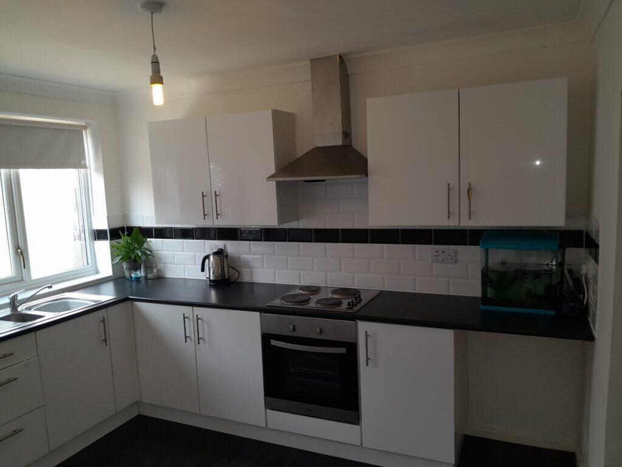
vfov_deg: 51.4
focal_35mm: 27
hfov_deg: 65.3
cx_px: 311
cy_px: 234
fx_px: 485
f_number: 1.8
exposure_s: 1/60
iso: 40
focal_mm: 4
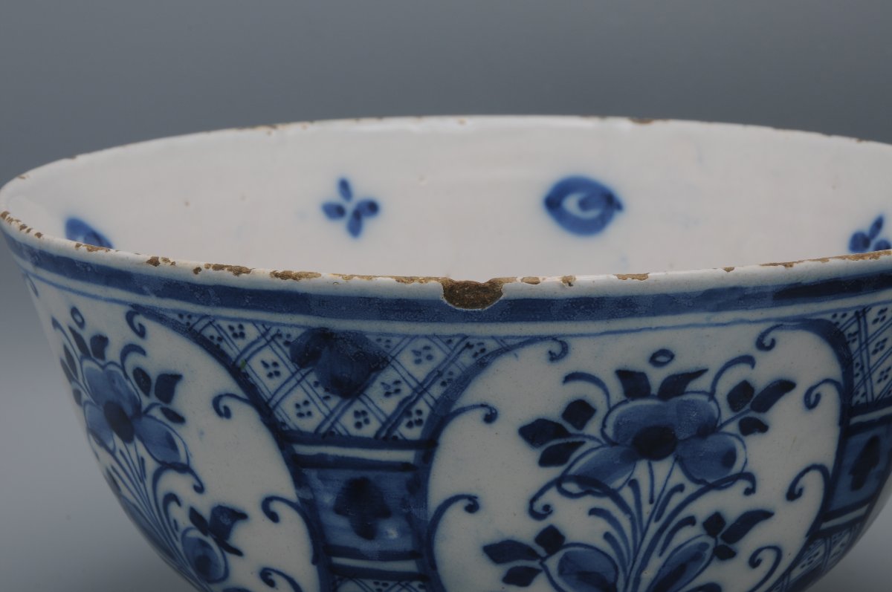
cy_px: 296
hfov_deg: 14.9
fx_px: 3415
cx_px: 446
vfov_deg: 9.9
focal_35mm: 138
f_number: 16
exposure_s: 1/8
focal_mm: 92
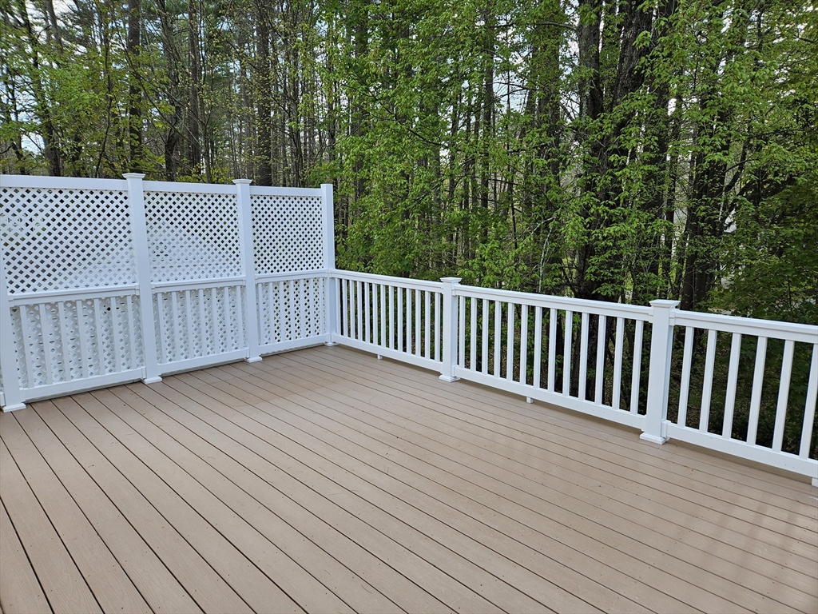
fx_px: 544
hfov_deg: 73.9
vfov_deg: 58.9
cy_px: 307
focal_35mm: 23
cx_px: 409
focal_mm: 5.4
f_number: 1.8
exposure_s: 1/176
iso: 25
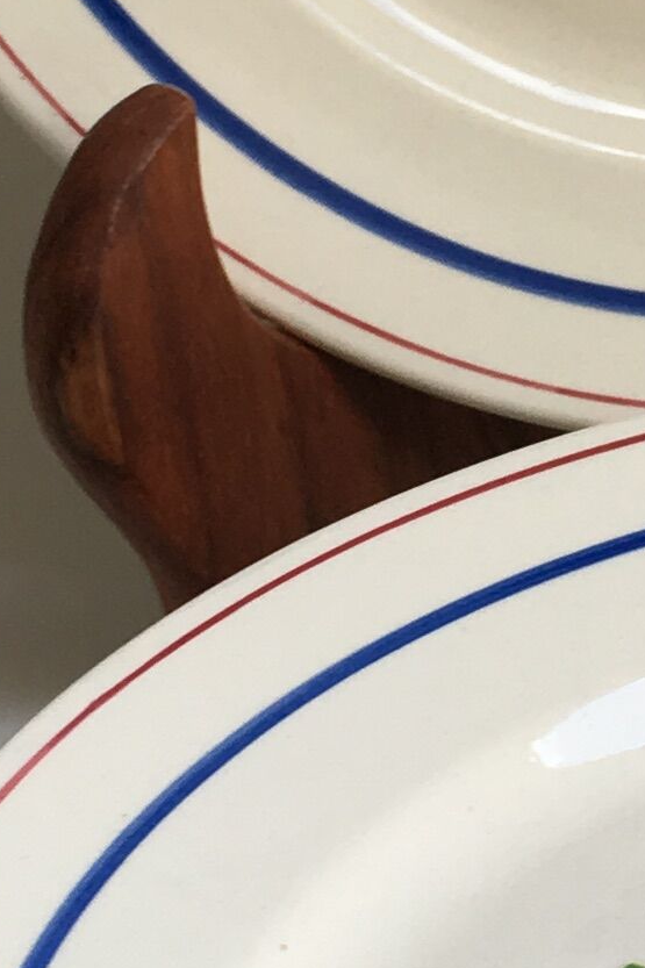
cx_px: 903
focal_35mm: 146
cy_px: 323
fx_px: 3925
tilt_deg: -26.2
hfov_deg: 9.2
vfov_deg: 14.0
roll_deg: +2.3
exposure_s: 1/100
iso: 40
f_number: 2.2
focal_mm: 4.15
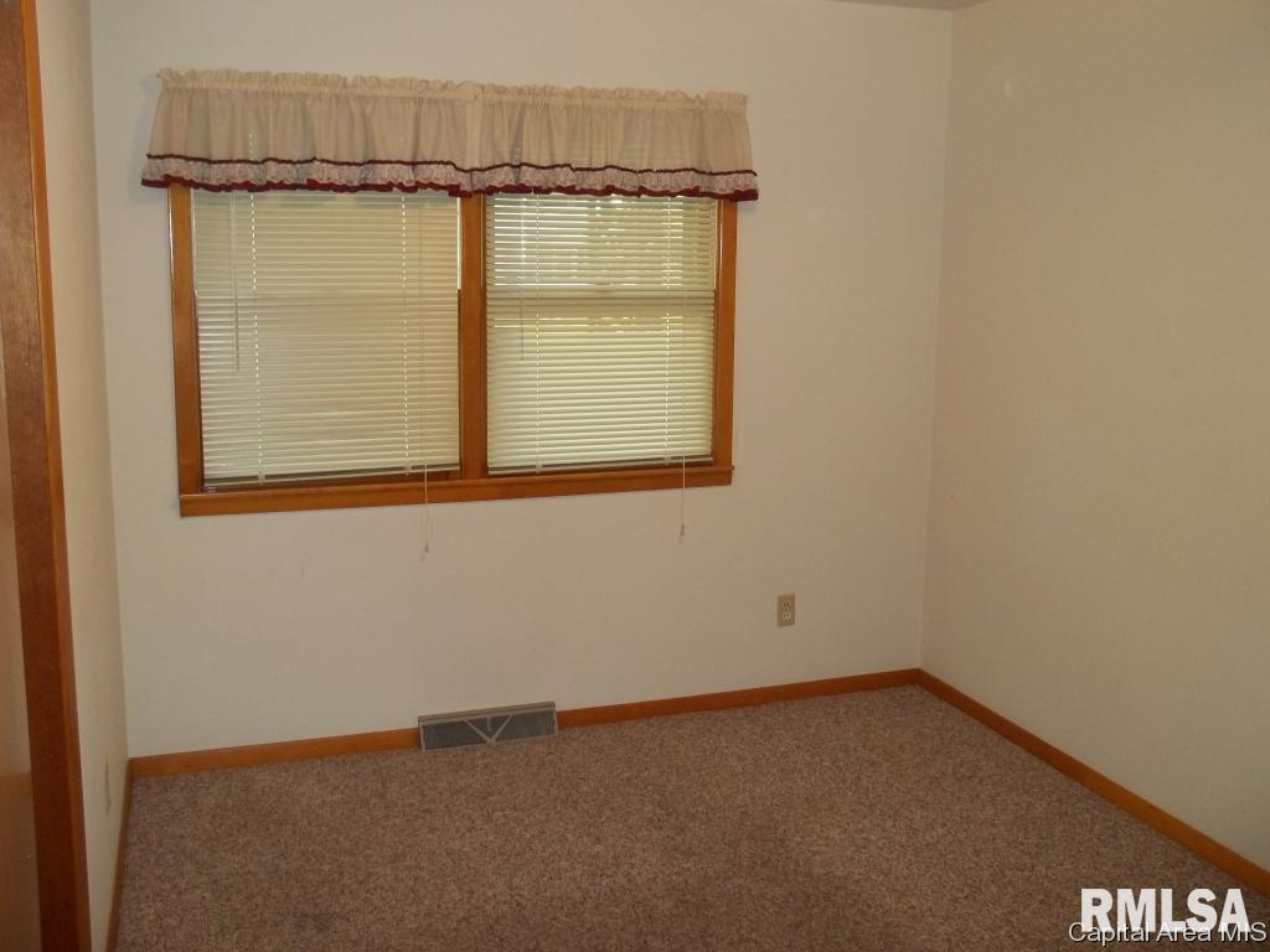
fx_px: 1211
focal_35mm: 33
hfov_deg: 55.4
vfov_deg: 42.9
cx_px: 635
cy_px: 476
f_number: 3.3
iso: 160
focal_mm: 5.9
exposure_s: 1/30
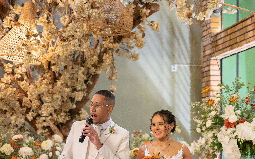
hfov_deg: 30.2
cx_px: 130
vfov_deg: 18.9
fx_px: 473
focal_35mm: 68
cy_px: 140
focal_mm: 35
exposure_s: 1/320
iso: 4000
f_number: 1.4
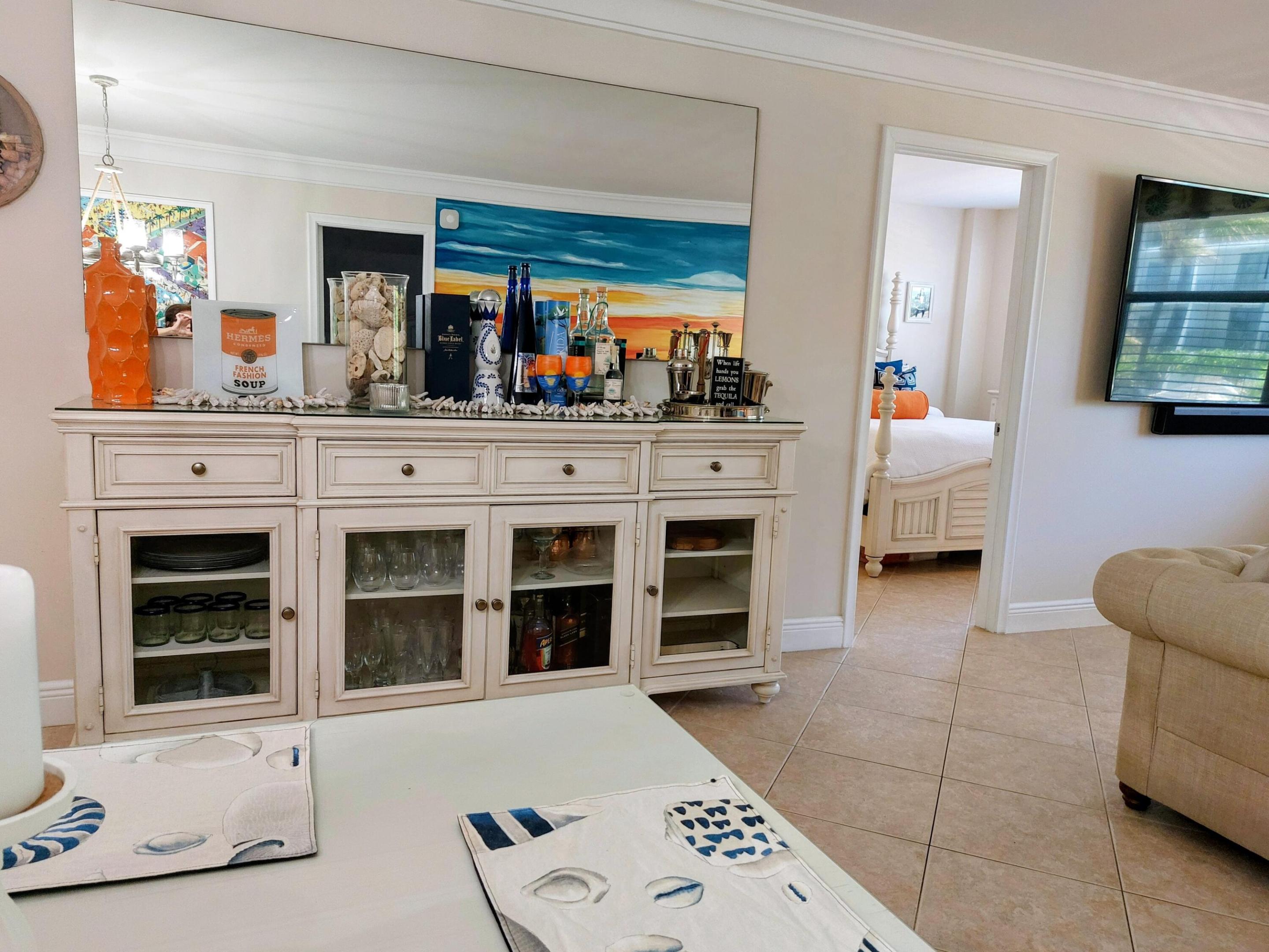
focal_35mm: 24
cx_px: 634
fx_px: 880
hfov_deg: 71.6
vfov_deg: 56.8
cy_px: 476
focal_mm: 5.23
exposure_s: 1/60
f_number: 1.8
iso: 250
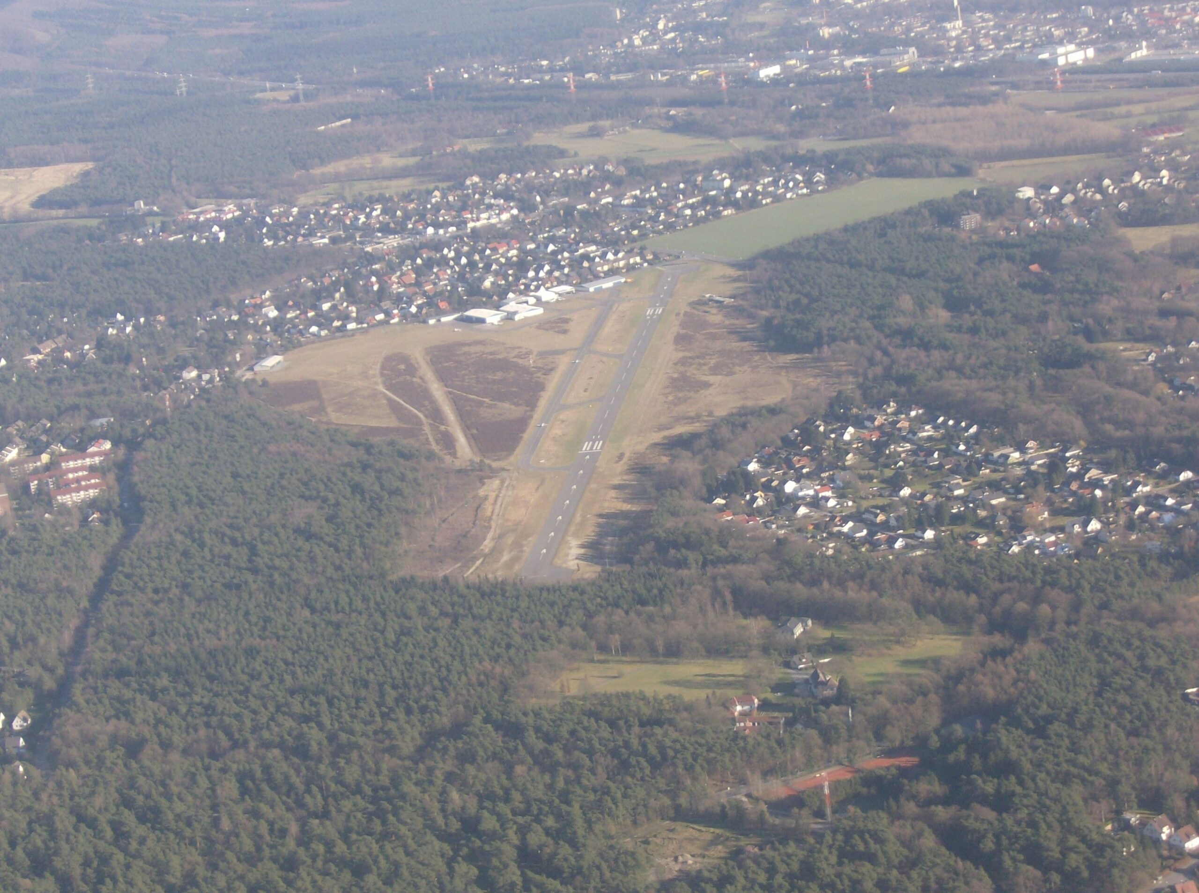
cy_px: 446
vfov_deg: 17.3
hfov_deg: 23.1
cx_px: 600
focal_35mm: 85
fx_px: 2938
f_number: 4.2
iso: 100
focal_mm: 14.1
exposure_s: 1/352
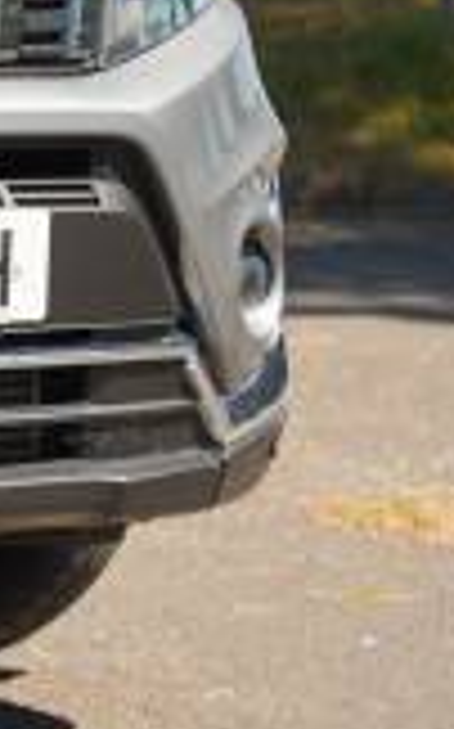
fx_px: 5228
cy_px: -40
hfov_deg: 4.7
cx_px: -953
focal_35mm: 264
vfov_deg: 7.9
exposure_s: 1/125
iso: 100
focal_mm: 65.4
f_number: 4.5
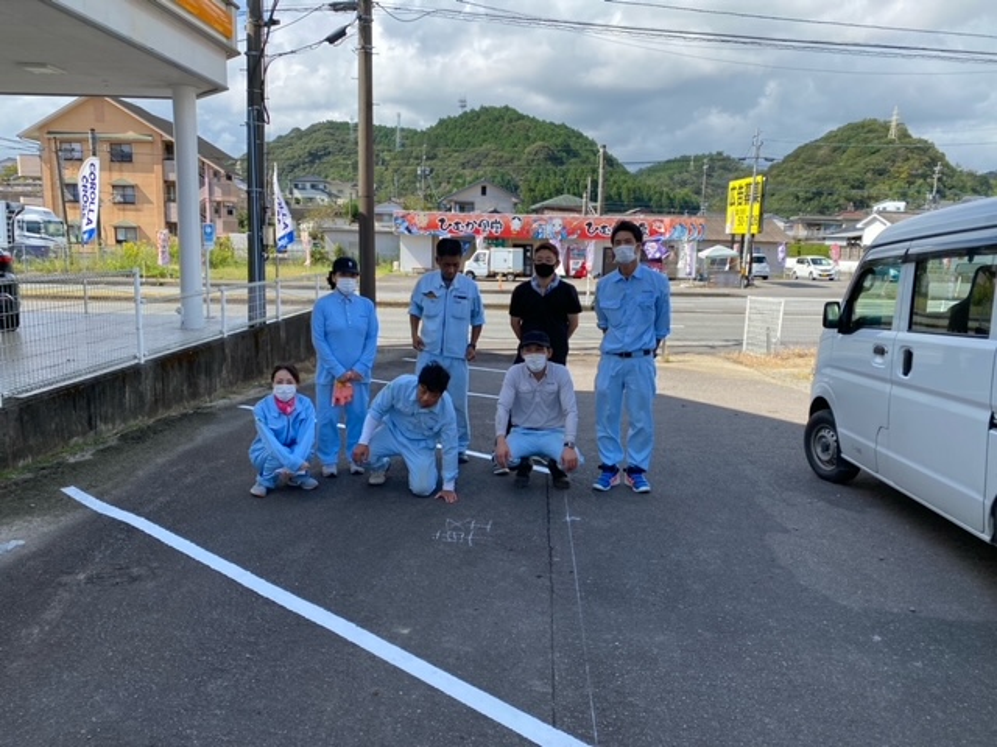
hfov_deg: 67.3
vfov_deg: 53.1
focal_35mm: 26
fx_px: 749
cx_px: 498
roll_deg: -2.0
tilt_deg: -11.3
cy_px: 374
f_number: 1.8
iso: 32
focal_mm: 4.25
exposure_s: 1/1484
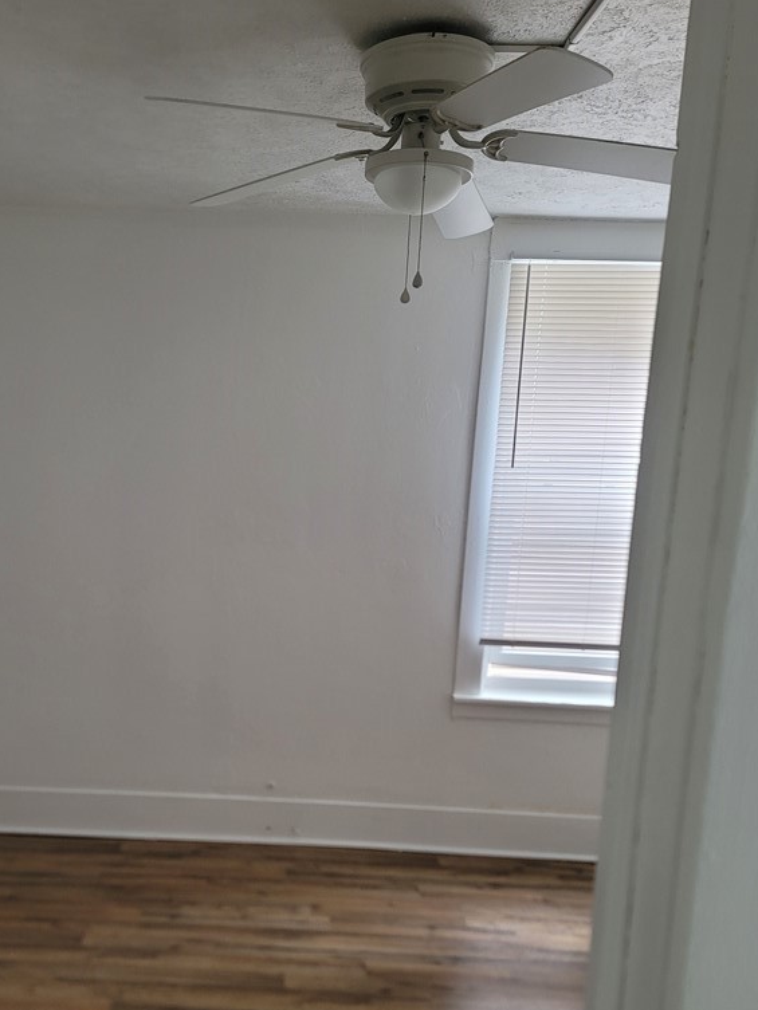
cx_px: 252
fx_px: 992
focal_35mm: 34
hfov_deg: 41.3
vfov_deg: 53.4
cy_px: 622
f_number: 1.8
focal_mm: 7
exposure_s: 1/60
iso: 200
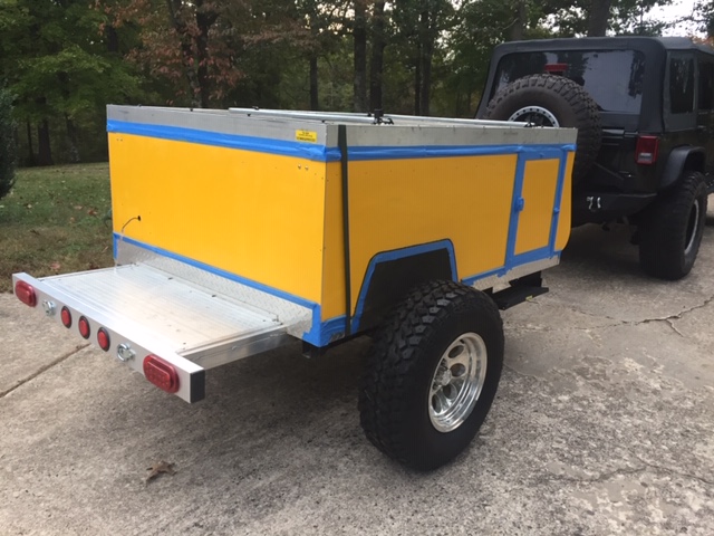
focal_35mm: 29
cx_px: 357
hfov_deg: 61.7
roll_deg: +0.3
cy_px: 268
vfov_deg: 48.2
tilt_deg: -16.2
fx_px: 598
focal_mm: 4.15
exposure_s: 1/30
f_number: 2.2
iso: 32
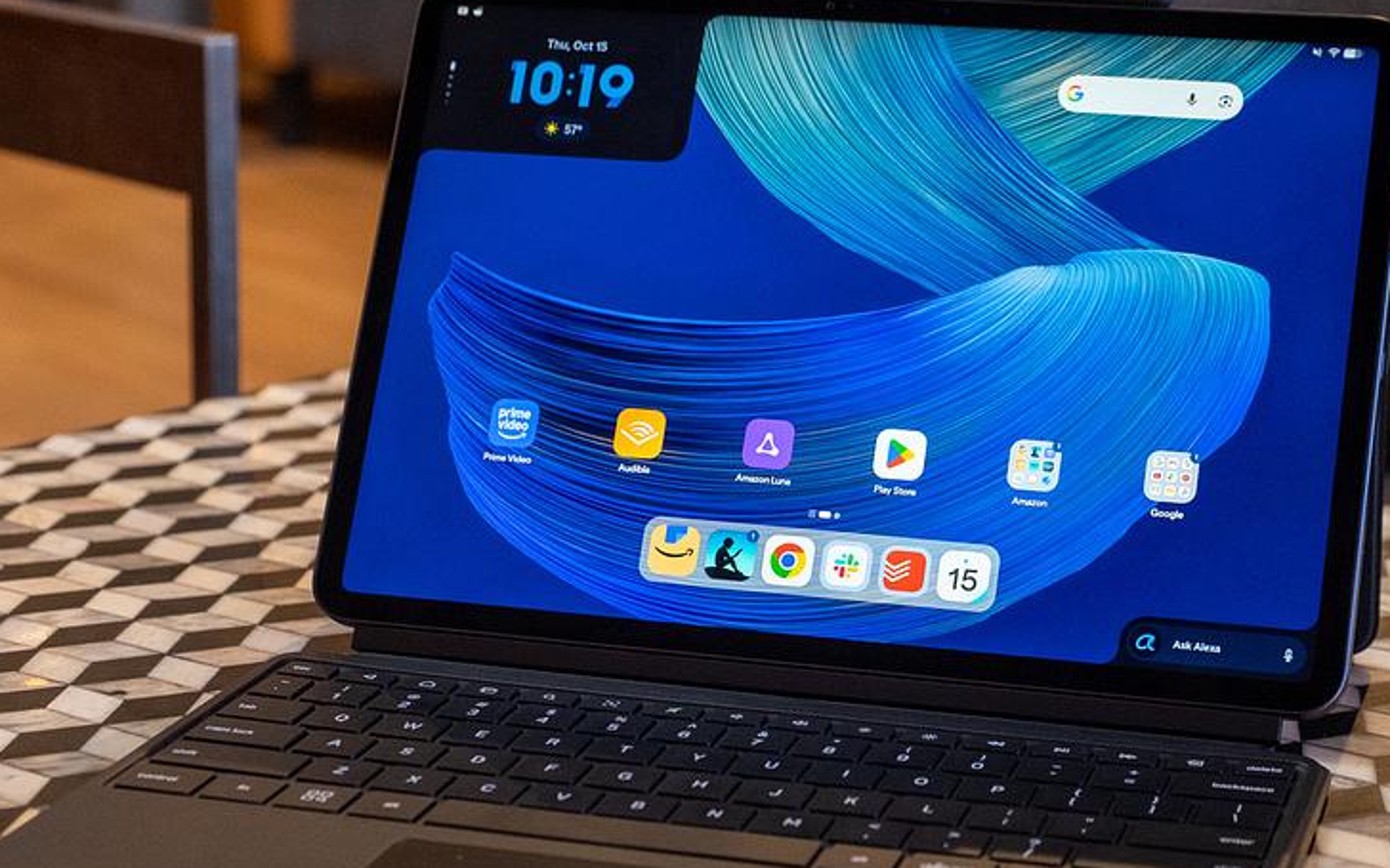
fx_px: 3031
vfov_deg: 16.3
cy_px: 517
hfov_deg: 25.8
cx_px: 820
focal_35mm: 80
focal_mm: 34.3
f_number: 4
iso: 1600
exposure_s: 1/100
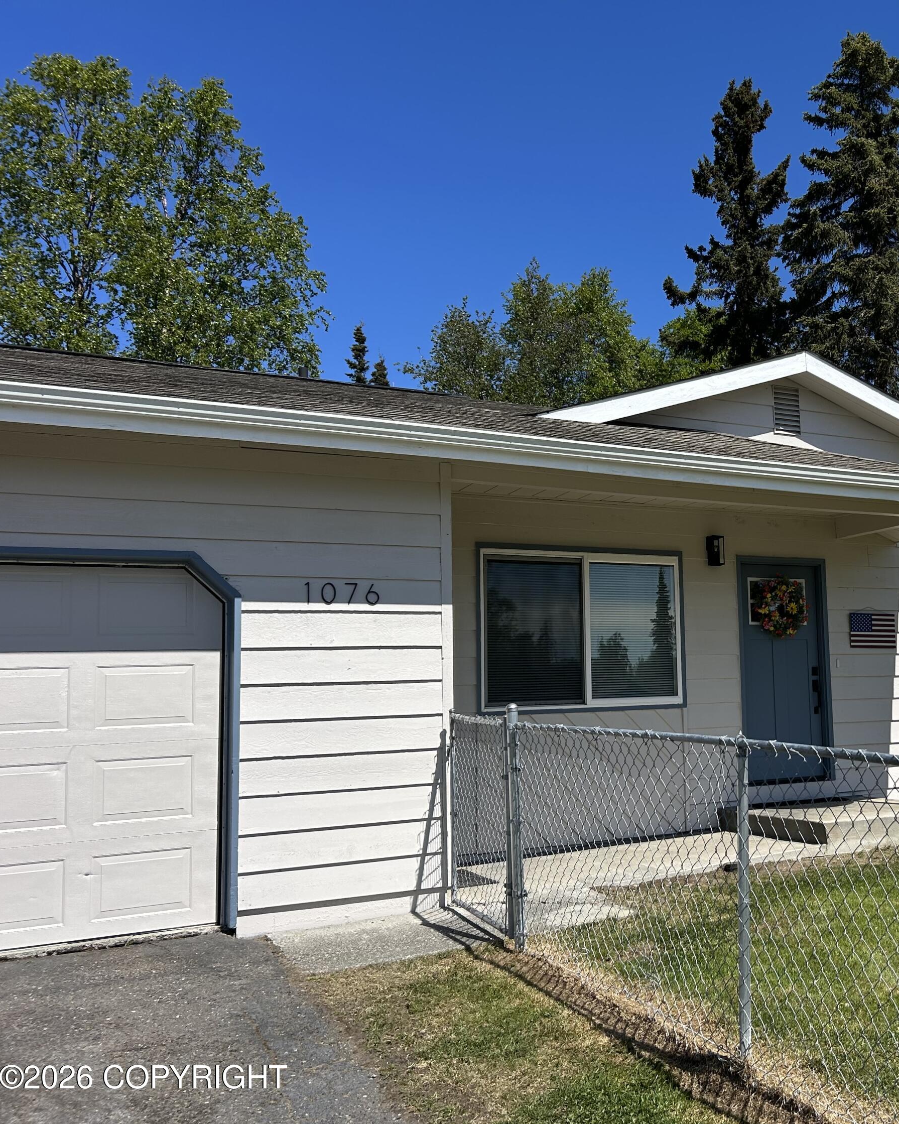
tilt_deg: +6.4
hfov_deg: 41.1
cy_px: 564
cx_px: 750
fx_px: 1131
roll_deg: +2.4
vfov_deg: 52.8
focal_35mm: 34
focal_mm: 5.7
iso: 50
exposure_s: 1/5319
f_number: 1.5
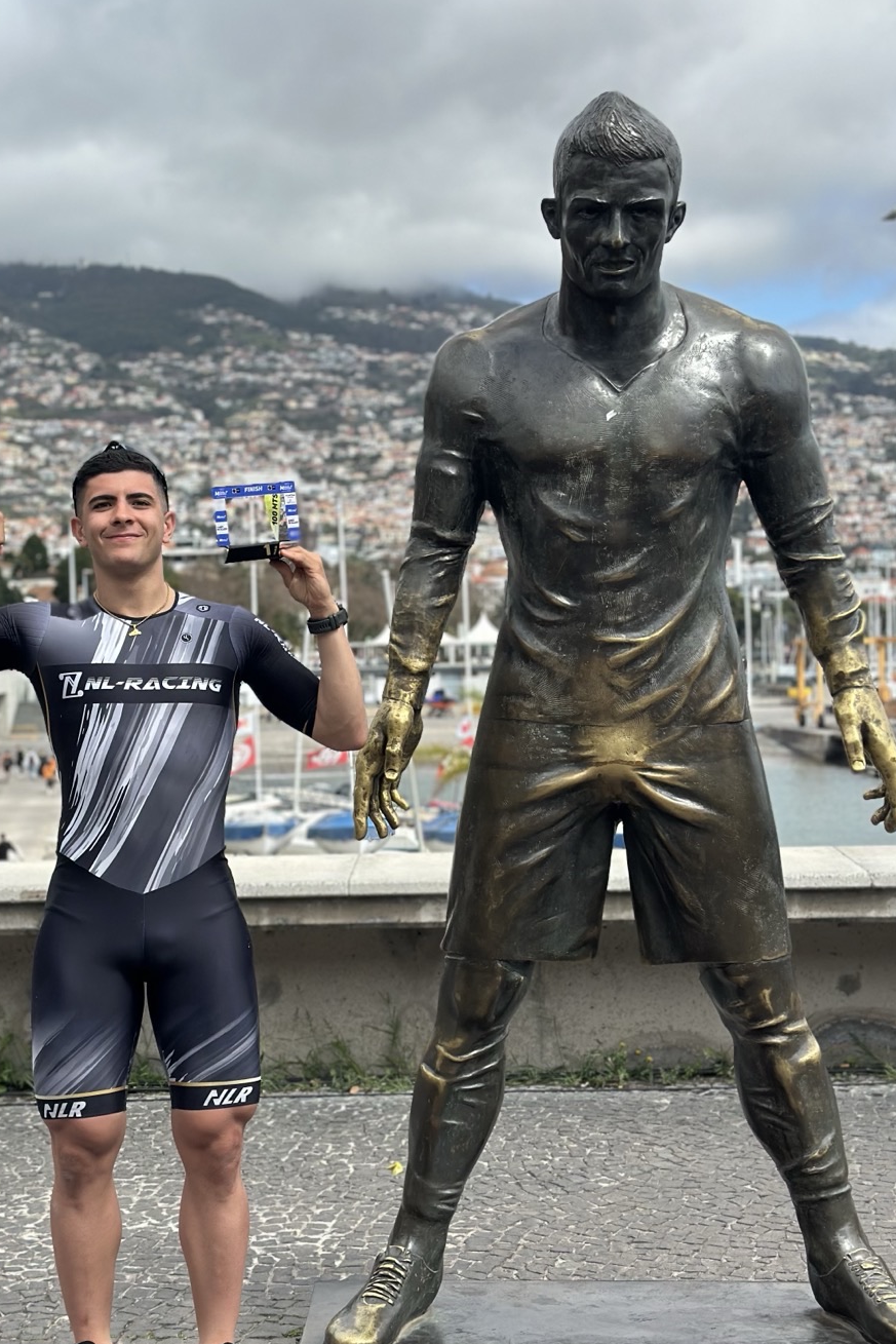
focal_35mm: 61
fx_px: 2277
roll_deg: +0.5
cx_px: 348
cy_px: 669
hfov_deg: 22.2
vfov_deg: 32.9
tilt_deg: -0.2
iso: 100
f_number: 1.78
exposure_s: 1/5263
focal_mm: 6.86
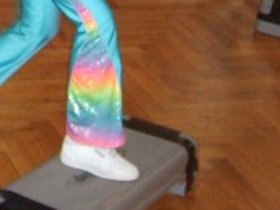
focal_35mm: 138
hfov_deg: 13.9
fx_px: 1116
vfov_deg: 10.4
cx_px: -62
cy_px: -82
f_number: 2.8
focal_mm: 5.8
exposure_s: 1/45
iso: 226
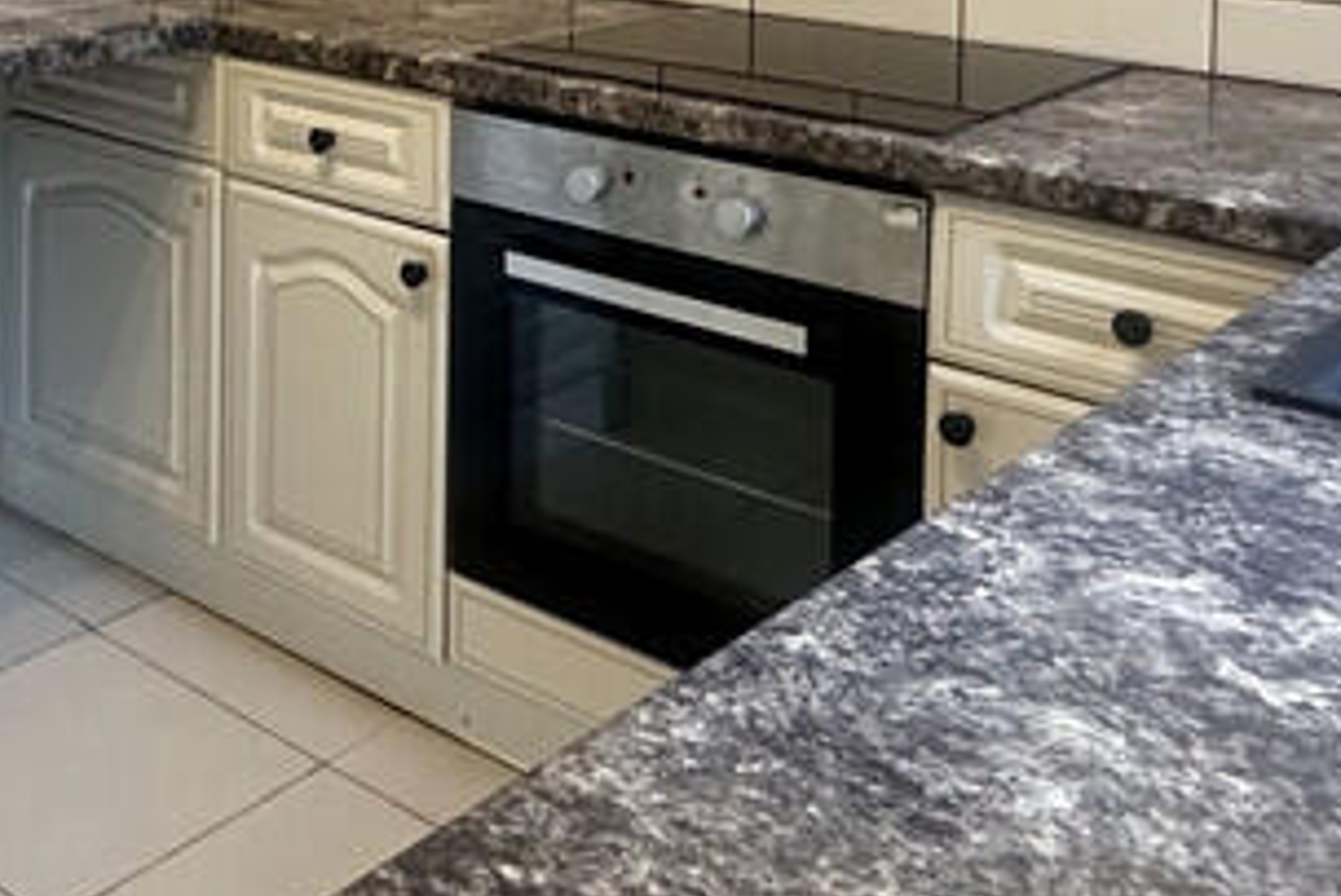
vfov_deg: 24.9
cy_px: -181
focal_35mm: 49
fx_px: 1826
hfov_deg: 38.0
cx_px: 172
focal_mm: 2.22
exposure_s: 1/100
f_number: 2.2
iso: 250
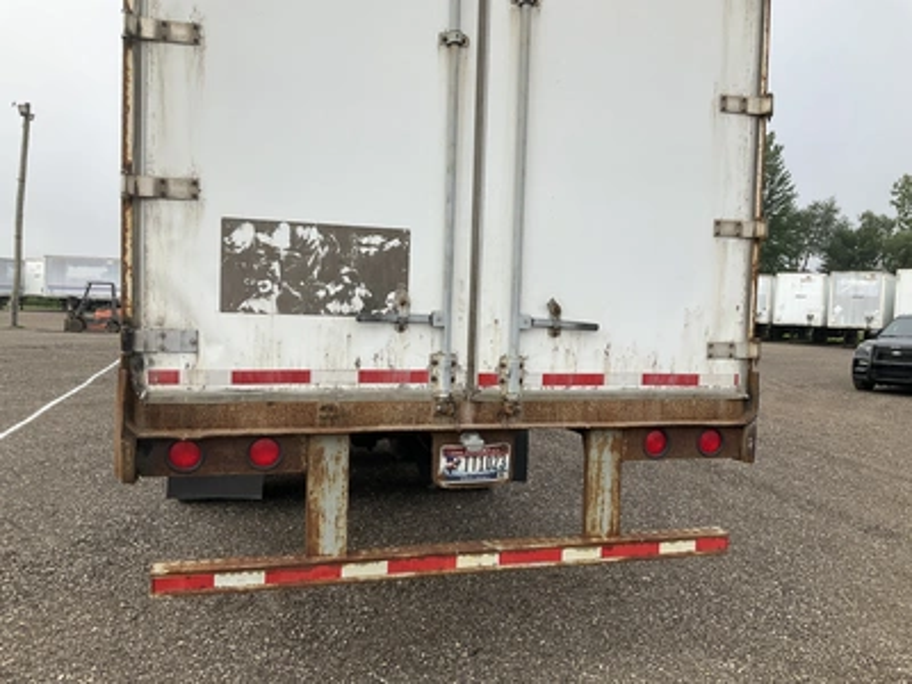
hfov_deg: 61.7
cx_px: 456
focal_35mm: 29
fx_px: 764
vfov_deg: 48.2
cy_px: 342
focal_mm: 3
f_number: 1.8
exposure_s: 1/1168
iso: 25
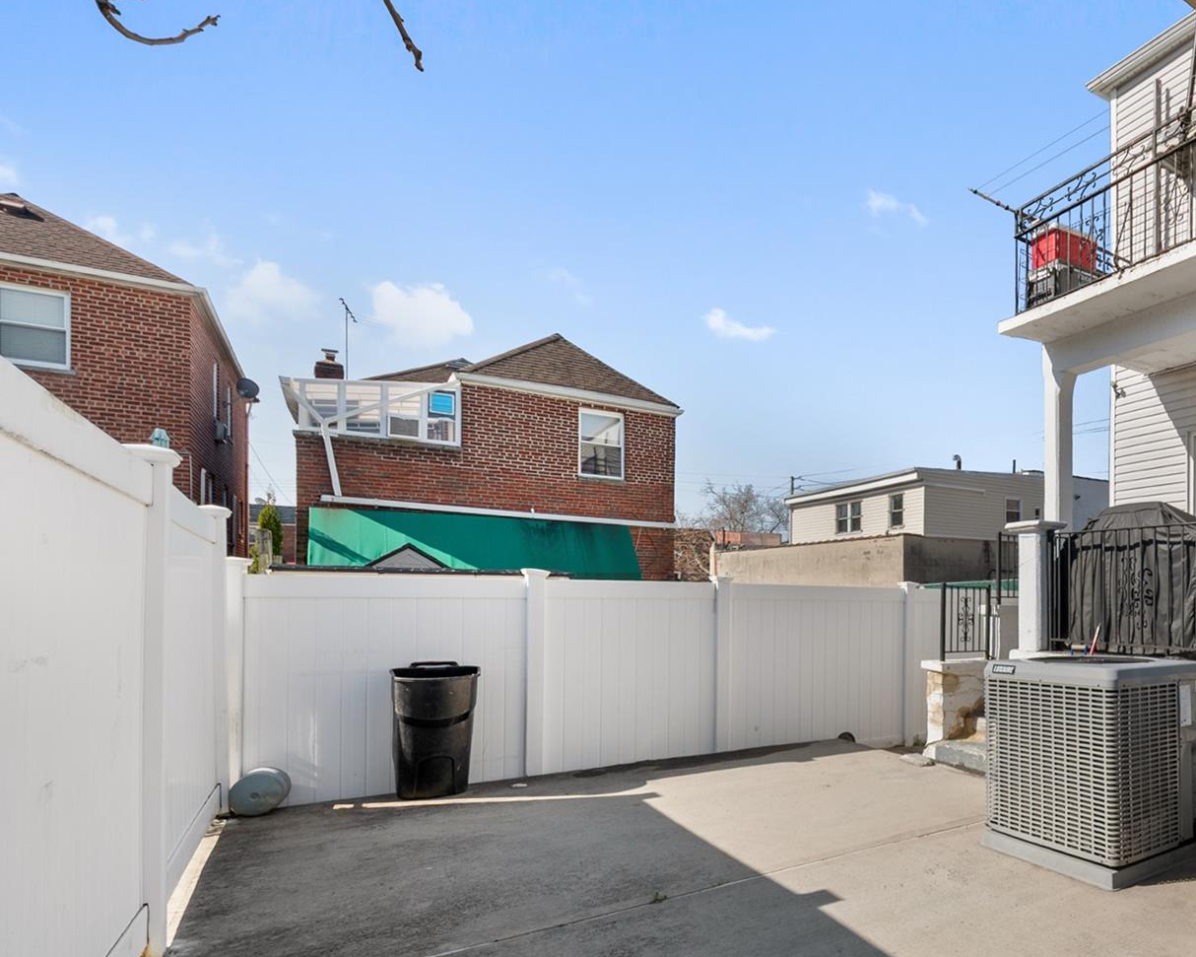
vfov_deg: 70.1
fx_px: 672
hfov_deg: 75.0
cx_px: 946
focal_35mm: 19
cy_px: 575
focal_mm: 8
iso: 100
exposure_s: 1/160
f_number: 8
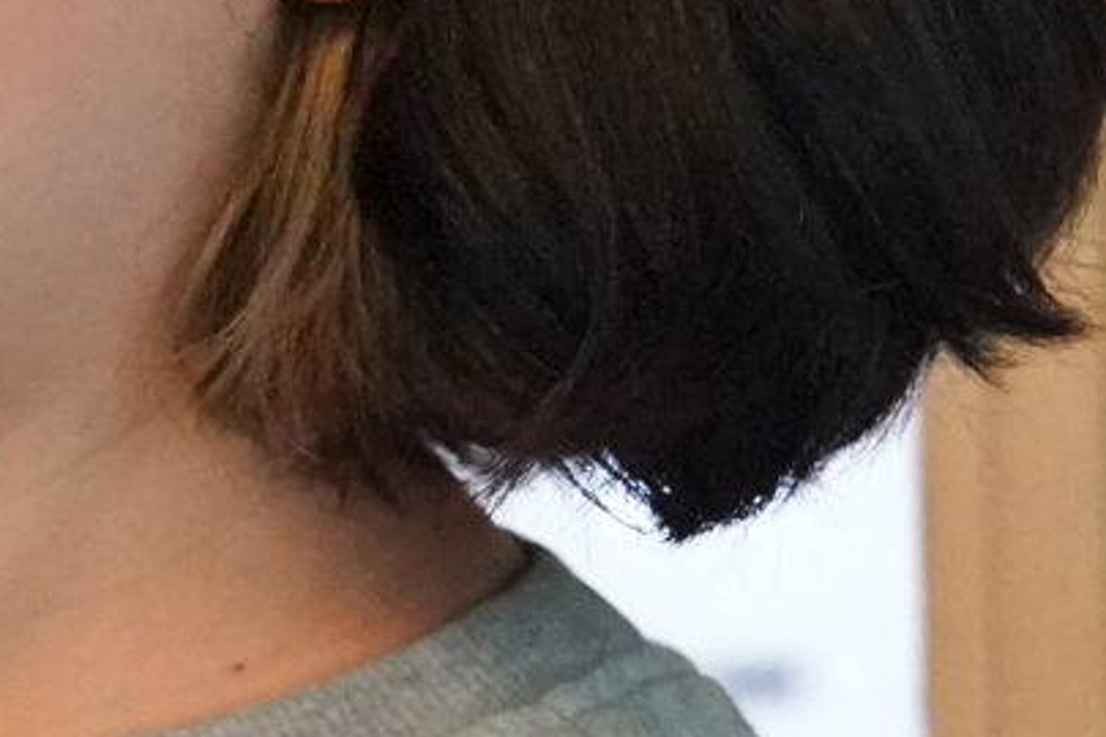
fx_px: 7188
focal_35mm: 234
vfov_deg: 5.9
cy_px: 411
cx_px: -1390
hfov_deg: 8.2
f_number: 4
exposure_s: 1/200
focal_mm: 37
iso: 12800
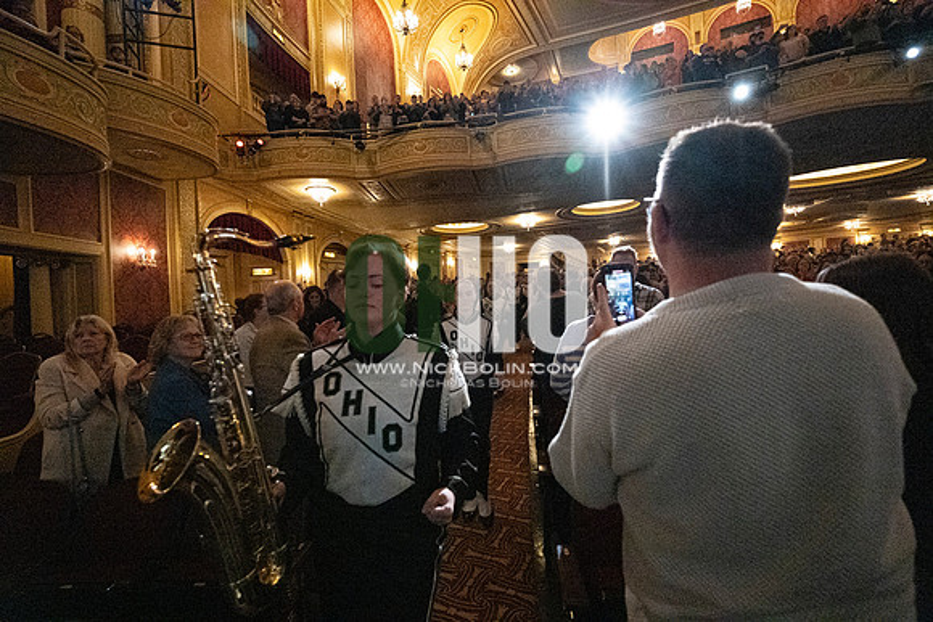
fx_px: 428
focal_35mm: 16
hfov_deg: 95.0
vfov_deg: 72.1
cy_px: 311
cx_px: 466
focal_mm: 16.5
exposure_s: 1/400
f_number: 4
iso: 40637
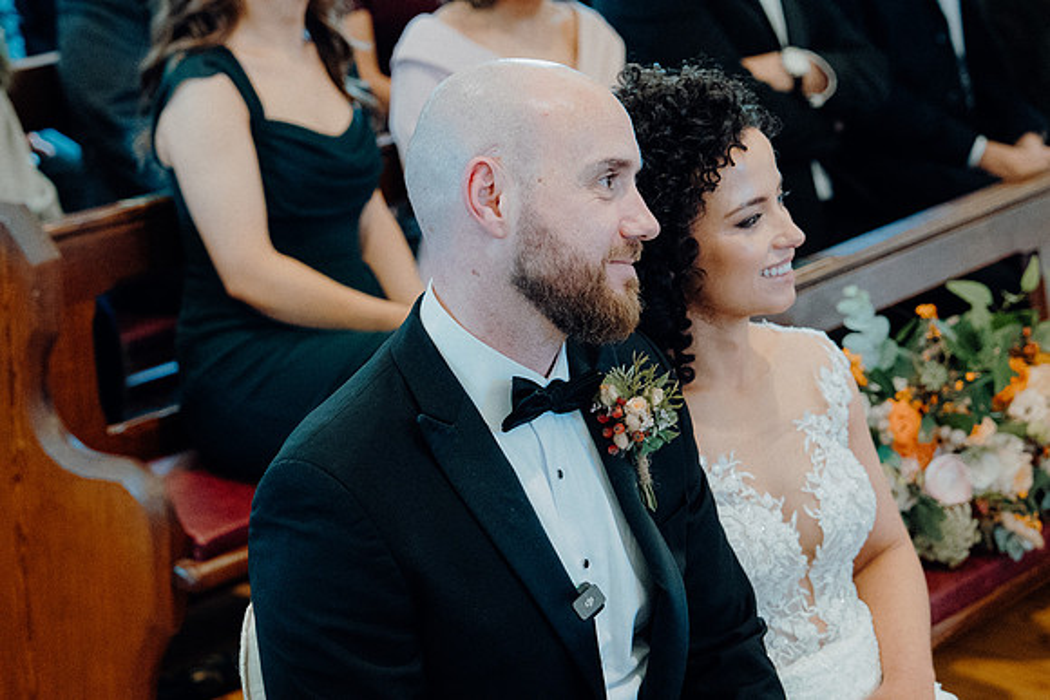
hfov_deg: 19.5
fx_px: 3063
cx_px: 525
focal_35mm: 105
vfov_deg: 13.0
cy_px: 350
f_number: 3.5
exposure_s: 1/160
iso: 4000
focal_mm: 70
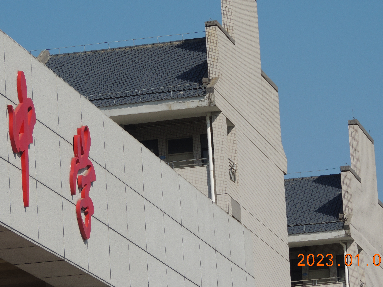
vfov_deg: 6.1
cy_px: 110
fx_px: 2711
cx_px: 217
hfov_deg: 8.1
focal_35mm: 245
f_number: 5.1
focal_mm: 33
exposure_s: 1/1000
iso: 100
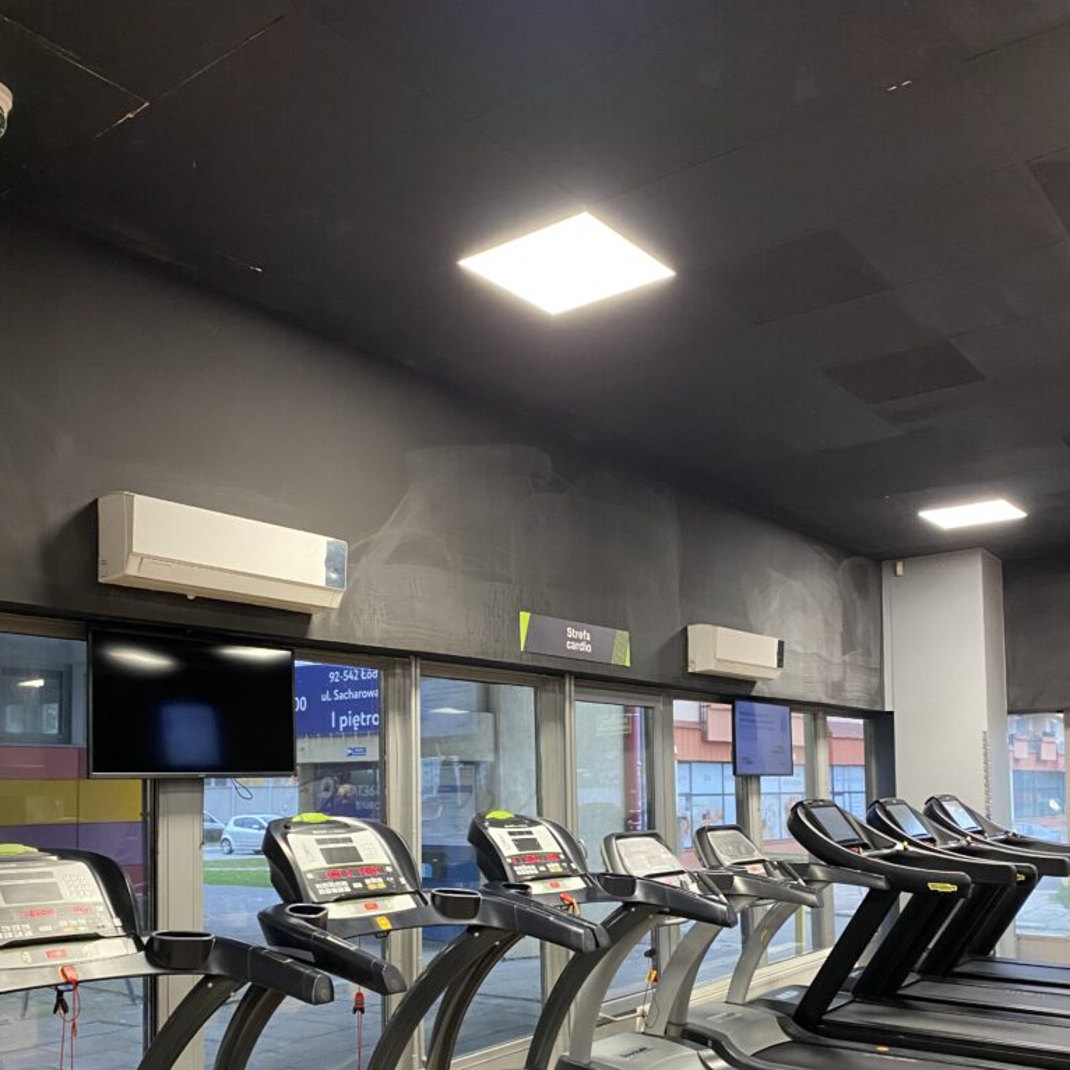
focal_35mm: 32
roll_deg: -0.8
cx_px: 556
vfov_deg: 49.9
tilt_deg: +3.6
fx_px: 1119
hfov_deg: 51.1
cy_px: 737
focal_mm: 4.25
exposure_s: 1/45
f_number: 1.8
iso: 400
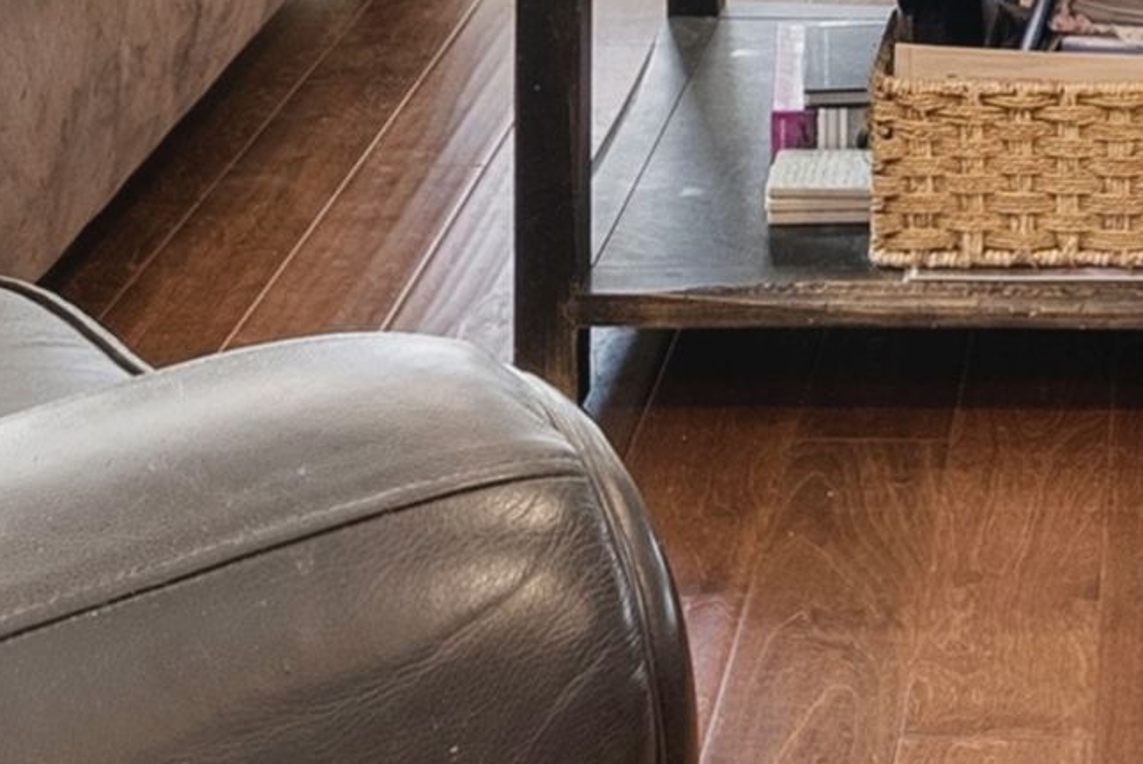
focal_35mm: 105
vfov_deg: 11.3
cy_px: -955
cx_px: 924
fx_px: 3337
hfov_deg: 19.2
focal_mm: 16
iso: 500
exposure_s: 1/25
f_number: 8
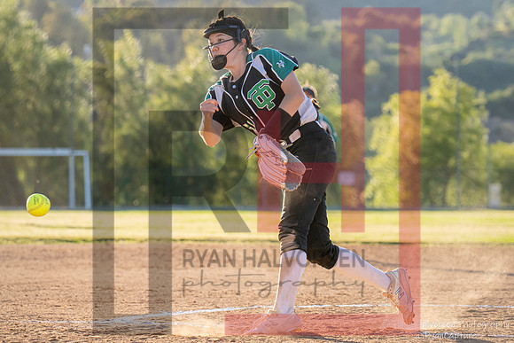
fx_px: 3090
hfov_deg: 9.5
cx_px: 242
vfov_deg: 6.3
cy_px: 108
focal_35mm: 216
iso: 800
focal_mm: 145
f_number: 4.5
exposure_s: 1/2500
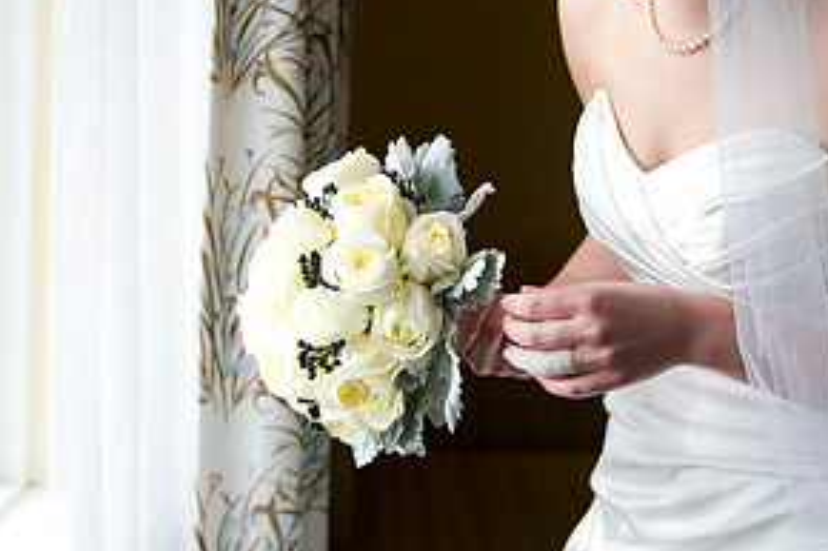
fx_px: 1333
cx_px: 437
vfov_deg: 23.0
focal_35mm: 58
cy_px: 106
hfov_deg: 34.5
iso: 640
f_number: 2.8
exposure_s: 1/1000
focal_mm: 29
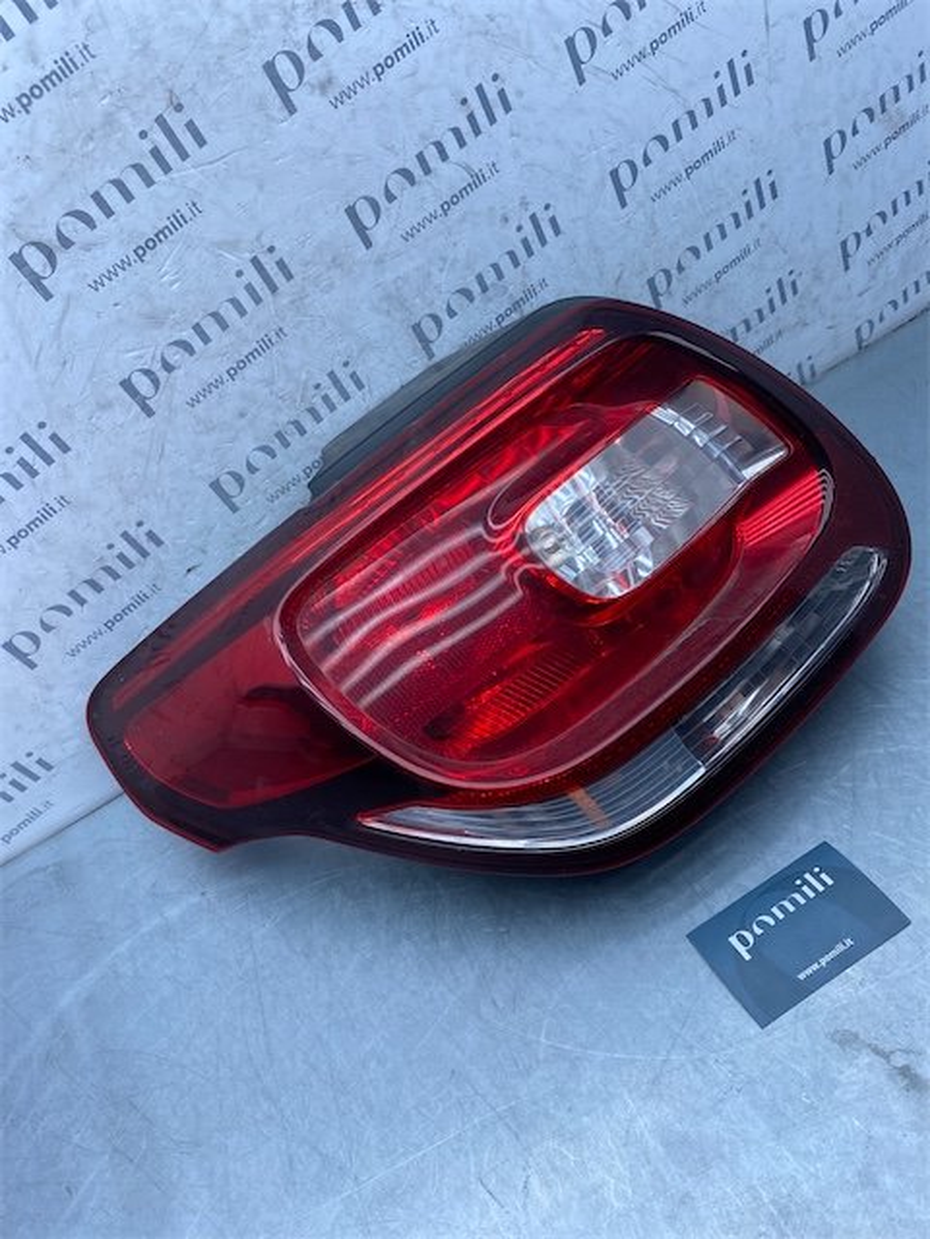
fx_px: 931
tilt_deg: -42.4
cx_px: 465
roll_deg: +21.8
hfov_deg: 53.1
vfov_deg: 67.3
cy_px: 620
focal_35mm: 26
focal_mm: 4.25
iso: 32
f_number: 1.8
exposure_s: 1/715
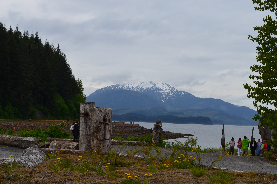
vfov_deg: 17.4
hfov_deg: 26.0
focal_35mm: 78
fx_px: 599
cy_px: 92
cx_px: 138
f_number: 11
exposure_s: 1/125
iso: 110
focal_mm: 52
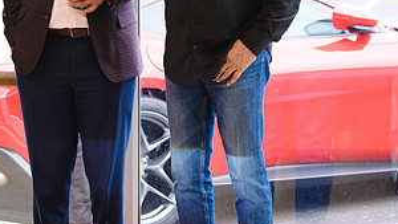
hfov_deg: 12.4
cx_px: 69
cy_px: -11
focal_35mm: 172
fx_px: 1816
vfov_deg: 7.0
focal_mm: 85
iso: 250
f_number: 4
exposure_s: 1/200
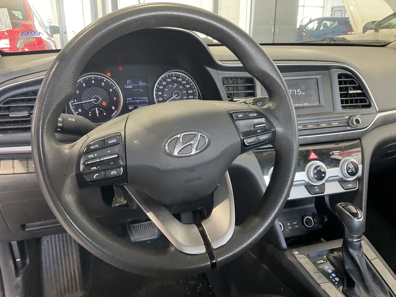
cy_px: 148
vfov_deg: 48.2
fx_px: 332
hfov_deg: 61.7
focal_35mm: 29
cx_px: 198
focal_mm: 3
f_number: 1.8
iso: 250
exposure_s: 1/60
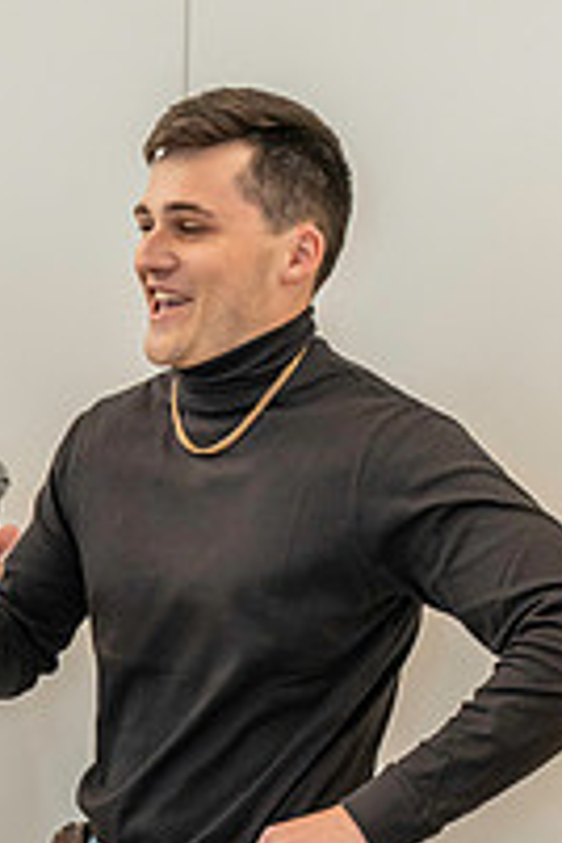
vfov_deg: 21.7
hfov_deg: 14.8
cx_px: 147
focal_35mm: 92
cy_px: 726
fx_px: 2154
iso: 3200
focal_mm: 41
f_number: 4
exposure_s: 1/160
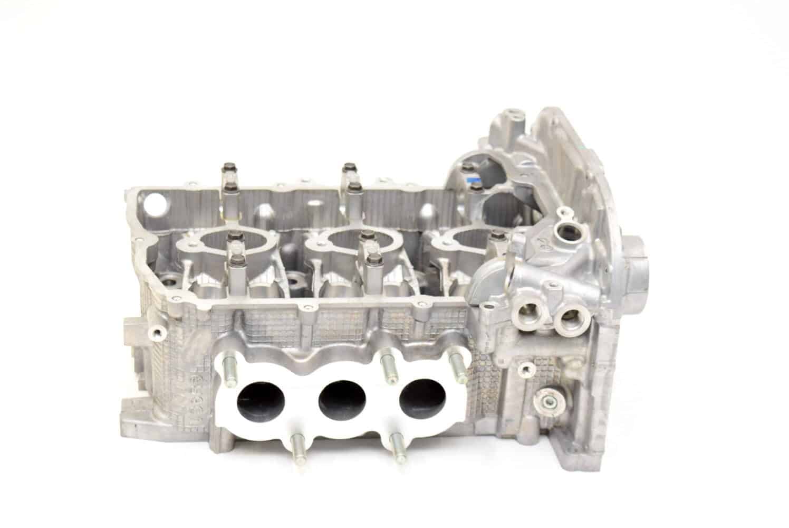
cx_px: 394
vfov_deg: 19.0
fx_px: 1579
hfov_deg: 28.1
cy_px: 264
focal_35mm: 72
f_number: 5.3
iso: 400
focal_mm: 48
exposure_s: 1/80
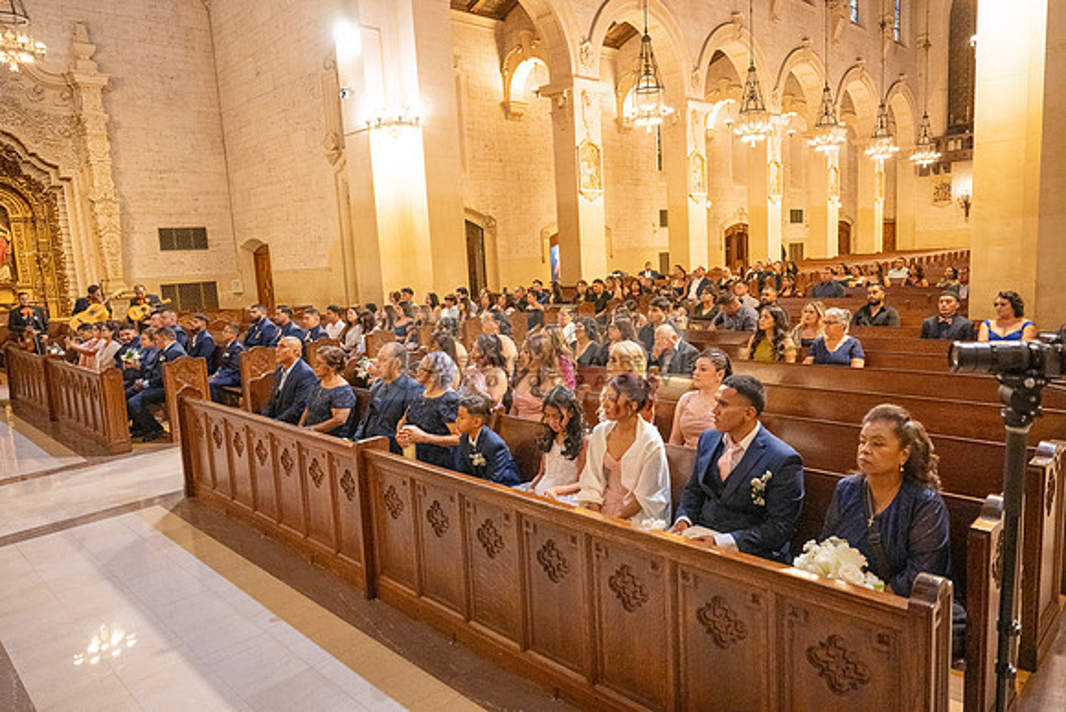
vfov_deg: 53.2
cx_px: 533
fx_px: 711
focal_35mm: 24
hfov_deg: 73.7
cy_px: 356
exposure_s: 1/200
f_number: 2.8
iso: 2000
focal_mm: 24
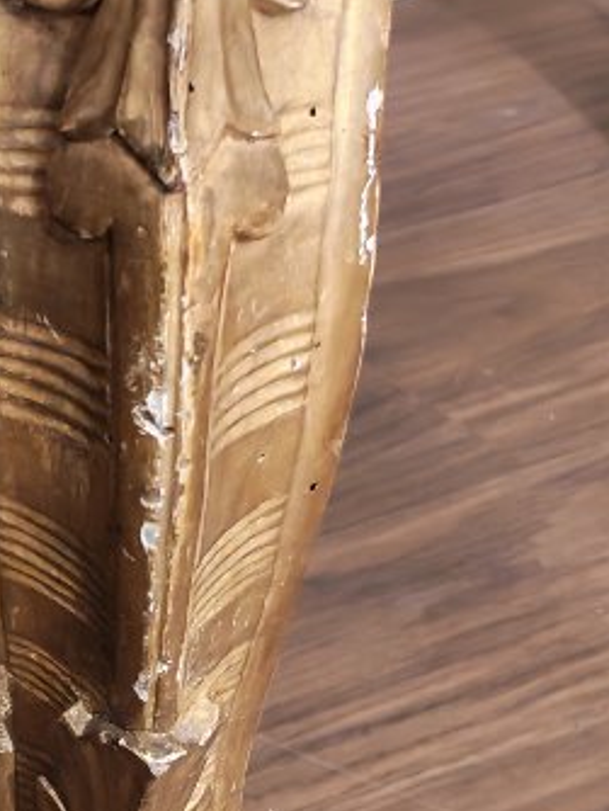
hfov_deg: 14.4
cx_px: -274
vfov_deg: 19.9
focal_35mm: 97
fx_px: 2272
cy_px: 109
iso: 3200
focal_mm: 6.12
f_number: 1.9
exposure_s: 1/33
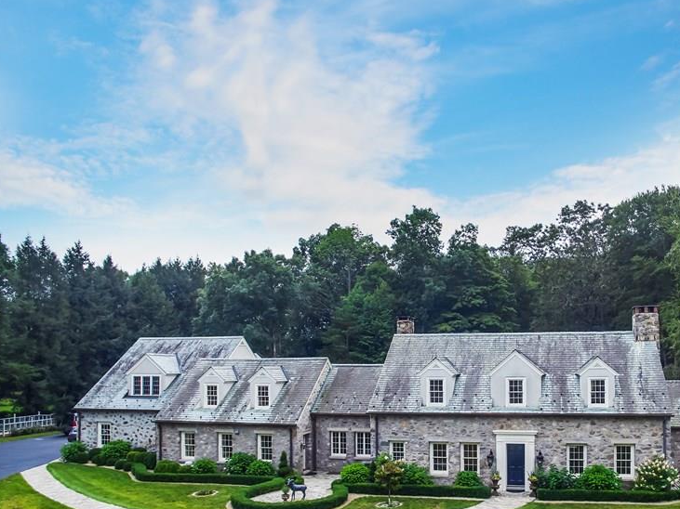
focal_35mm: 28
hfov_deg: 61.9
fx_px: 550
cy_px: 338
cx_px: 455
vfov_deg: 48.9
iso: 200
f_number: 2.8
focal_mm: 3.61
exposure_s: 1/400
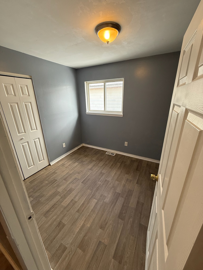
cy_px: 135
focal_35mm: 14
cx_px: 102
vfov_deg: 102.1
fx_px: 109
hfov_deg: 85.7
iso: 125
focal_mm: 2.22
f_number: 2.2
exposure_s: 1/120
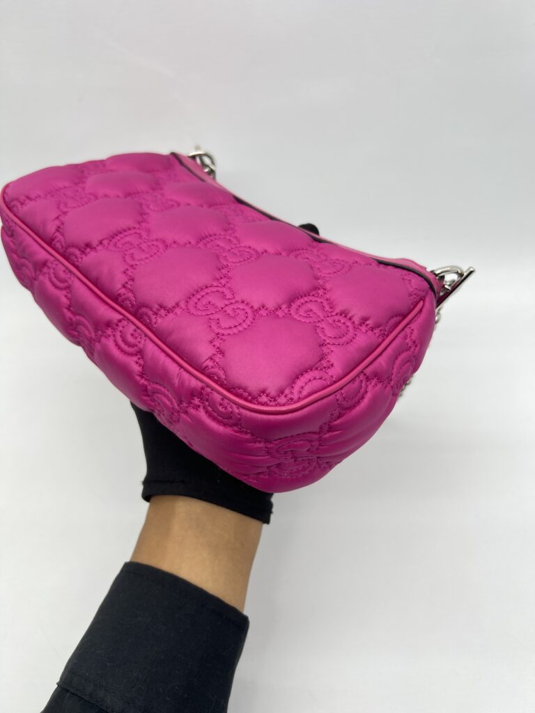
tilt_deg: -47.1
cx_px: 268
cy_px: 356
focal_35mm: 26
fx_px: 536
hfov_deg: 53.1
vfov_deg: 67.3
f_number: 1.5
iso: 32
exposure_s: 1/134
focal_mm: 5.7
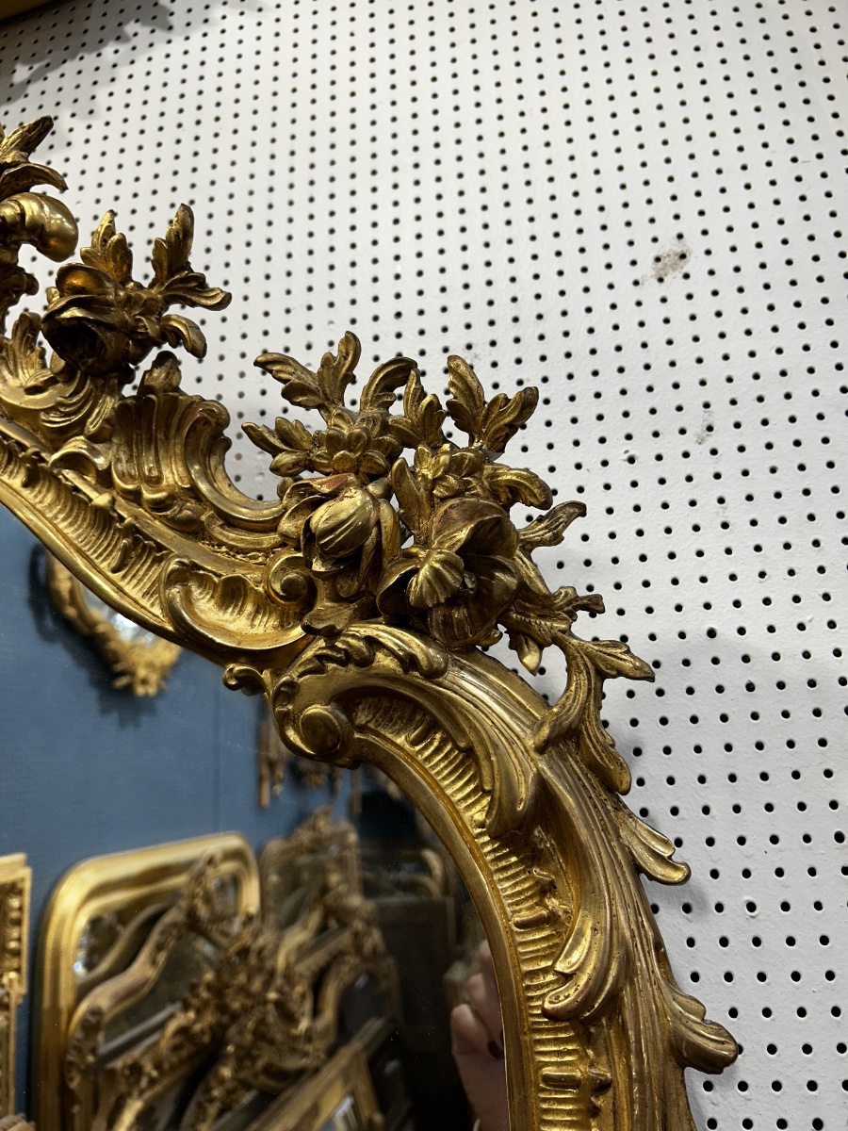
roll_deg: +2.3
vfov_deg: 67.3
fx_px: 849
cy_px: 566
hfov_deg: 53.1
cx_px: 424
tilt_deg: +21.1
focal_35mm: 26
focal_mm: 5.7
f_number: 1.5
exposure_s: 1/100
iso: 32
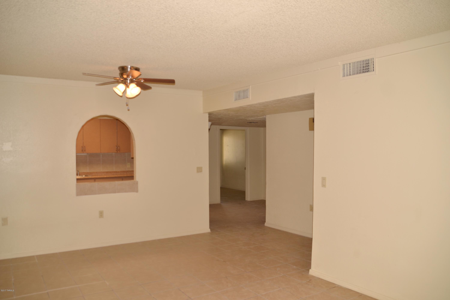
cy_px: 150
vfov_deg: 47.9
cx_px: 225
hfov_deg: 67.4
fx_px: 337
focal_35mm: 27
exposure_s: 1/60
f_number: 3.5
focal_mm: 18
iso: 100
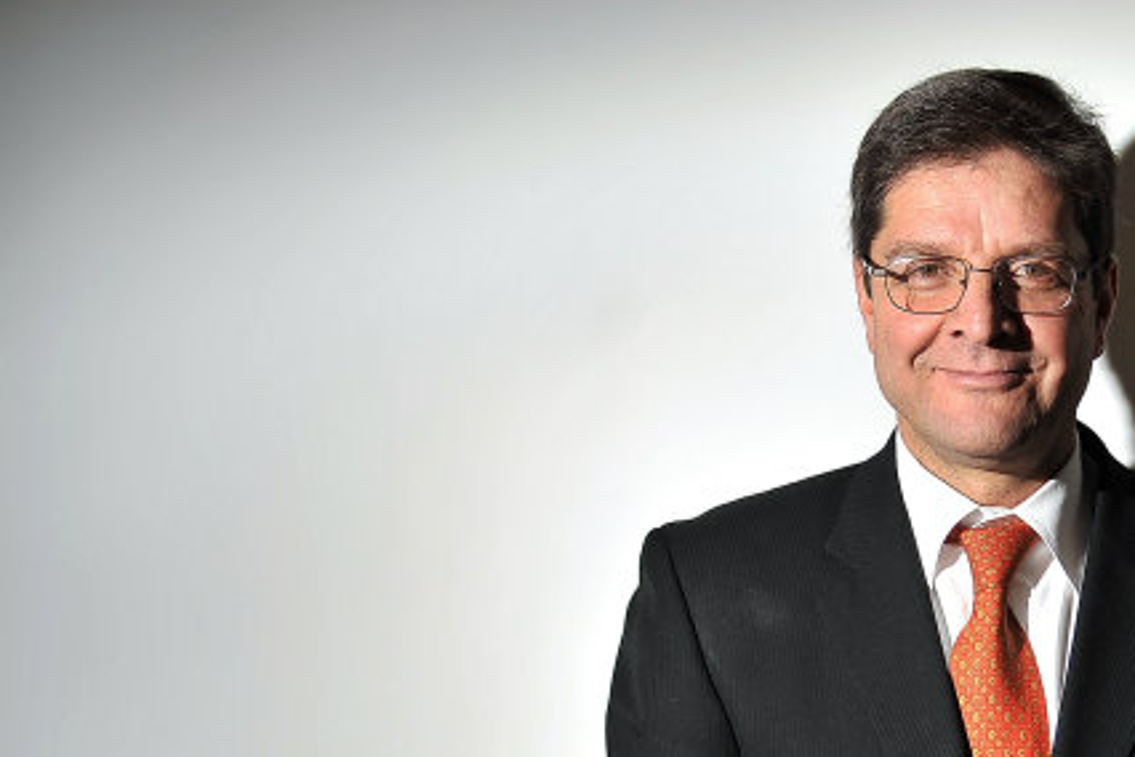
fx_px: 3783
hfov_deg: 16.5
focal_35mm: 120
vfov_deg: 11.3
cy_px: 804
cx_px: 1308
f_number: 2.8
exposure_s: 1/800
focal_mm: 52
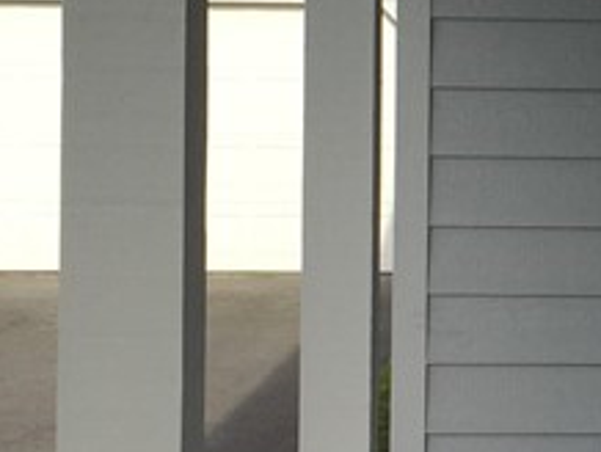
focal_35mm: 136
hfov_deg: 13.9
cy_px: 44
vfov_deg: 10.9
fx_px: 2364
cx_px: 808
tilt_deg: +0.4
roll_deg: -0.8
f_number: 2.2
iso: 32
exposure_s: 1/1068
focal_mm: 4.15
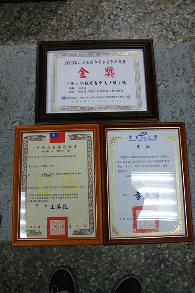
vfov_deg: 62.0
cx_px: 98
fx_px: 244
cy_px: 146
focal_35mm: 30
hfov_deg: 43.6
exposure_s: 1/60
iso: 800
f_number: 8
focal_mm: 20
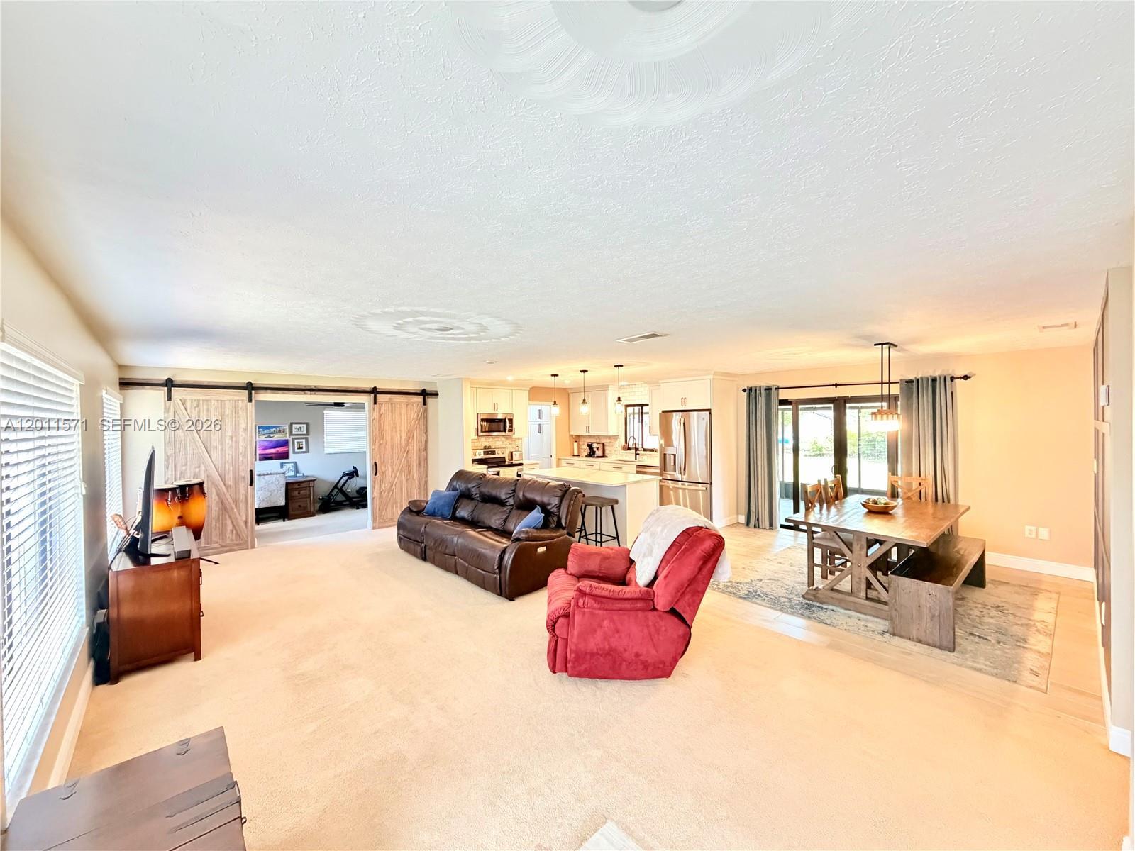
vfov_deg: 85.7
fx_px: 459
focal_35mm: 14
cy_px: 426
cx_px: 568
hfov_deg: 102.1
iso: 1000
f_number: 2.2
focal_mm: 2.22
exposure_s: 1/60
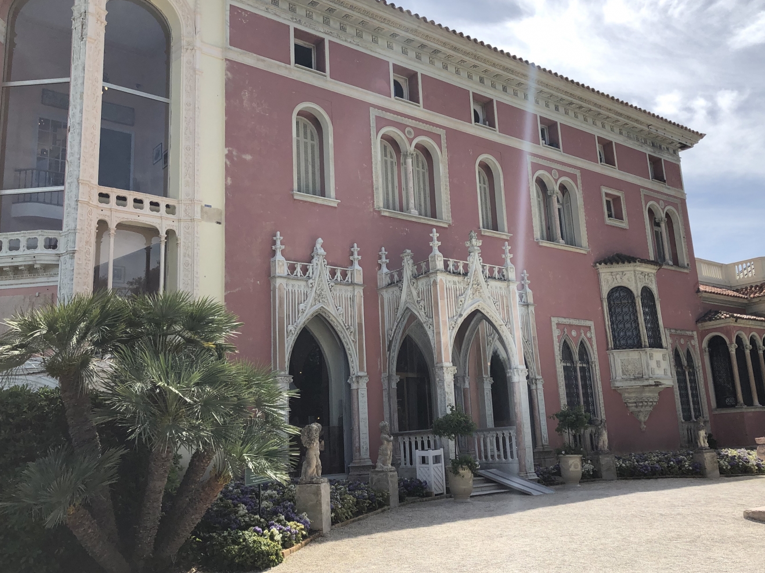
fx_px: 751
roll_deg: +1.5
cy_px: 262
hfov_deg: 53.9
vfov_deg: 41.7
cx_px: 416
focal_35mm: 34
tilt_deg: +15.3
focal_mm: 3.99
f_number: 1.8
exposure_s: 1/2288
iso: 20
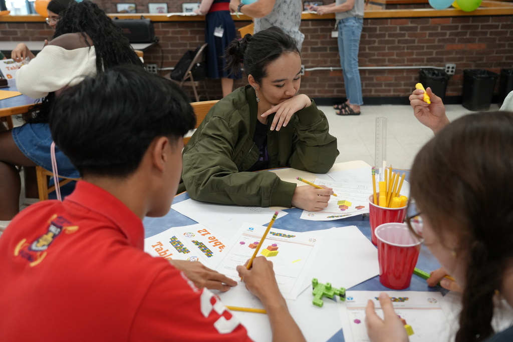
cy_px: 171
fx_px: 470
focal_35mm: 33
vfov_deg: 40.0
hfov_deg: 57.2
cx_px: 256
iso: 1600
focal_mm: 33
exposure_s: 1/160
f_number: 4
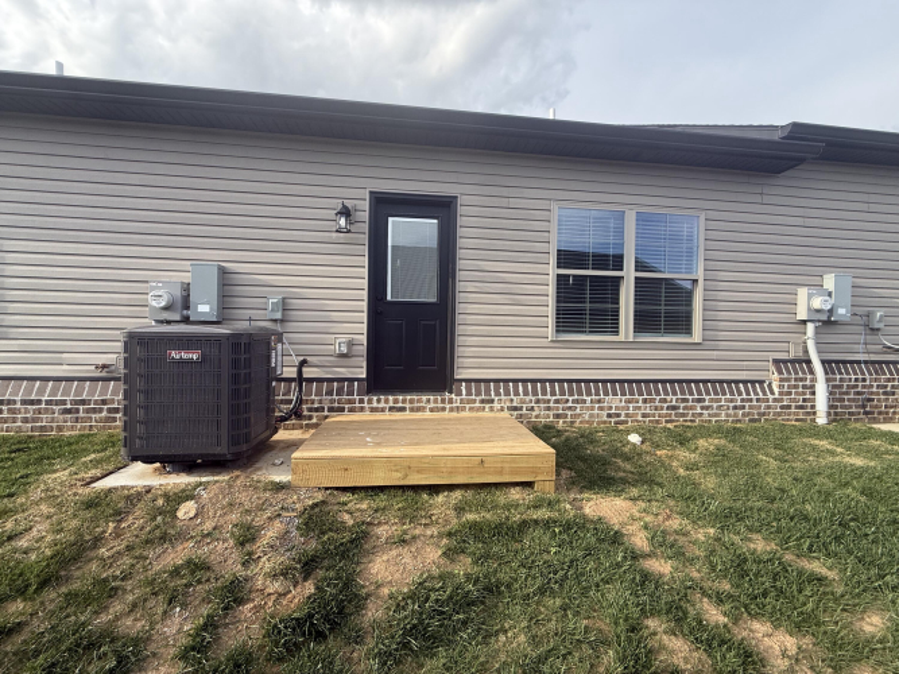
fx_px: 364
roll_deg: -1.2
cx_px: 450
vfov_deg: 85.7
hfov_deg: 102.1
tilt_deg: +0.1
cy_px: 337
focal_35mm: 14
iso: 50
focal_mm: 2.22
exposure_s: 1/468
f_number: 2.2
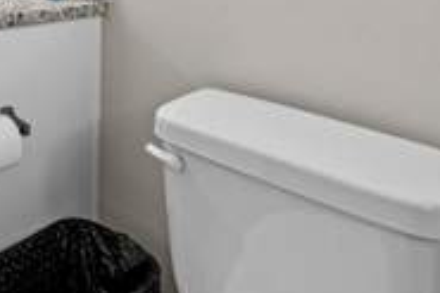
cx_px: -38
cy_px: -73
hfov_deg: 40.5
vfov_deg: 28.8
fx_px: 476
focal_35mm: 39
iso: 100
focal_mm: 10
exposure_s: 1
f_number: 7.1
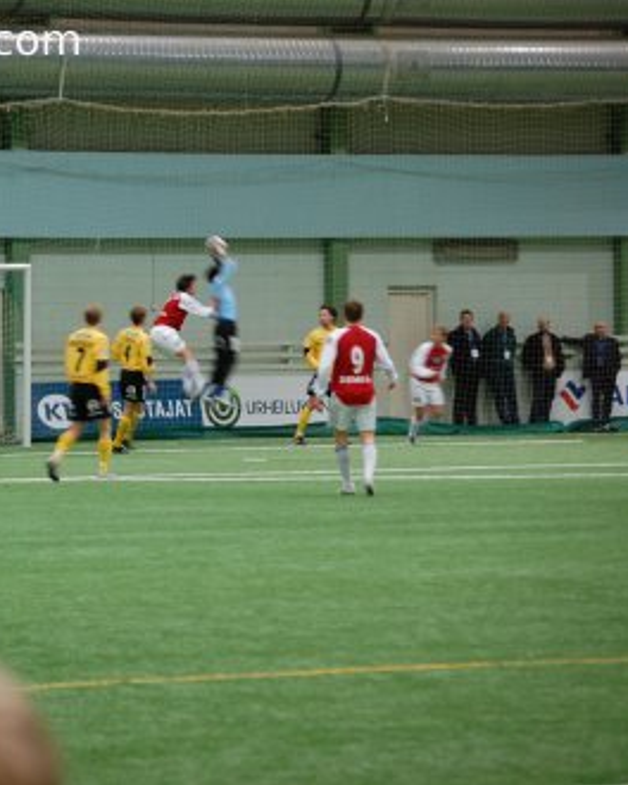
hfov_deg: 6.9
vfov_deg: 8.6
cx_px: 150
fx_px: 5197
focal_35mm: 224
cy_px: 392
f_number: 4.8
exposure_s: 1/25
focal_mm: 105
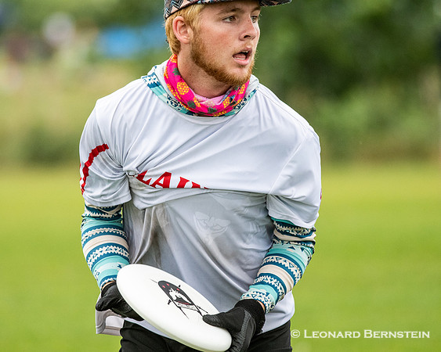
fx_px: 6935
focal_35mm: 531
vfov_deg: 2.9
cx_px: 173
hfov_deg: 3.6
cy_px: 185
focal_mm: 300
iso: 1600
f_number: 4.5
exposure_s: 1/2000
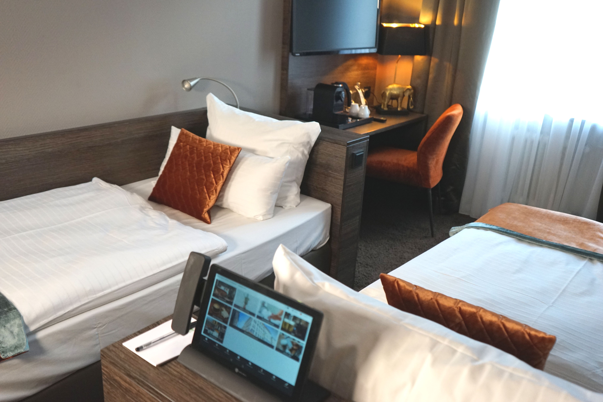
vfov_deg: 41.1
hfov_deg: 58.7
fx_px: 536
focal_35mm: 32
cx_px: 302
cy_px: 201
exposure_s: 1/160
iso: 1600
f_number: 4
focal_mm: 32
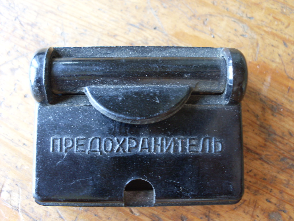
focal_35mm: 38
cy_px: 110
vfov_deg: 37.7
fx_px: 323
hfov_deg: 49.0
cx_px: 147
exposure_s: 1/8
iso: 100
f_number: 2.8
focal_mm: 6.3
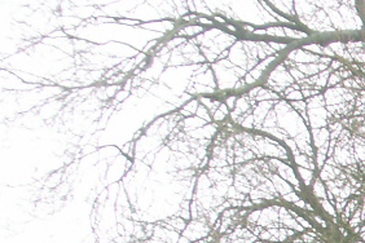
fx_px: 3356
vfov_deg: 4.1
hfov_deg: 5.9
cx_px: 1008
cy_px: 508
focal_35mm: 331
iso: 64
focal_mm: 14.33
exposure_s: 1/80
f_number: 3.2
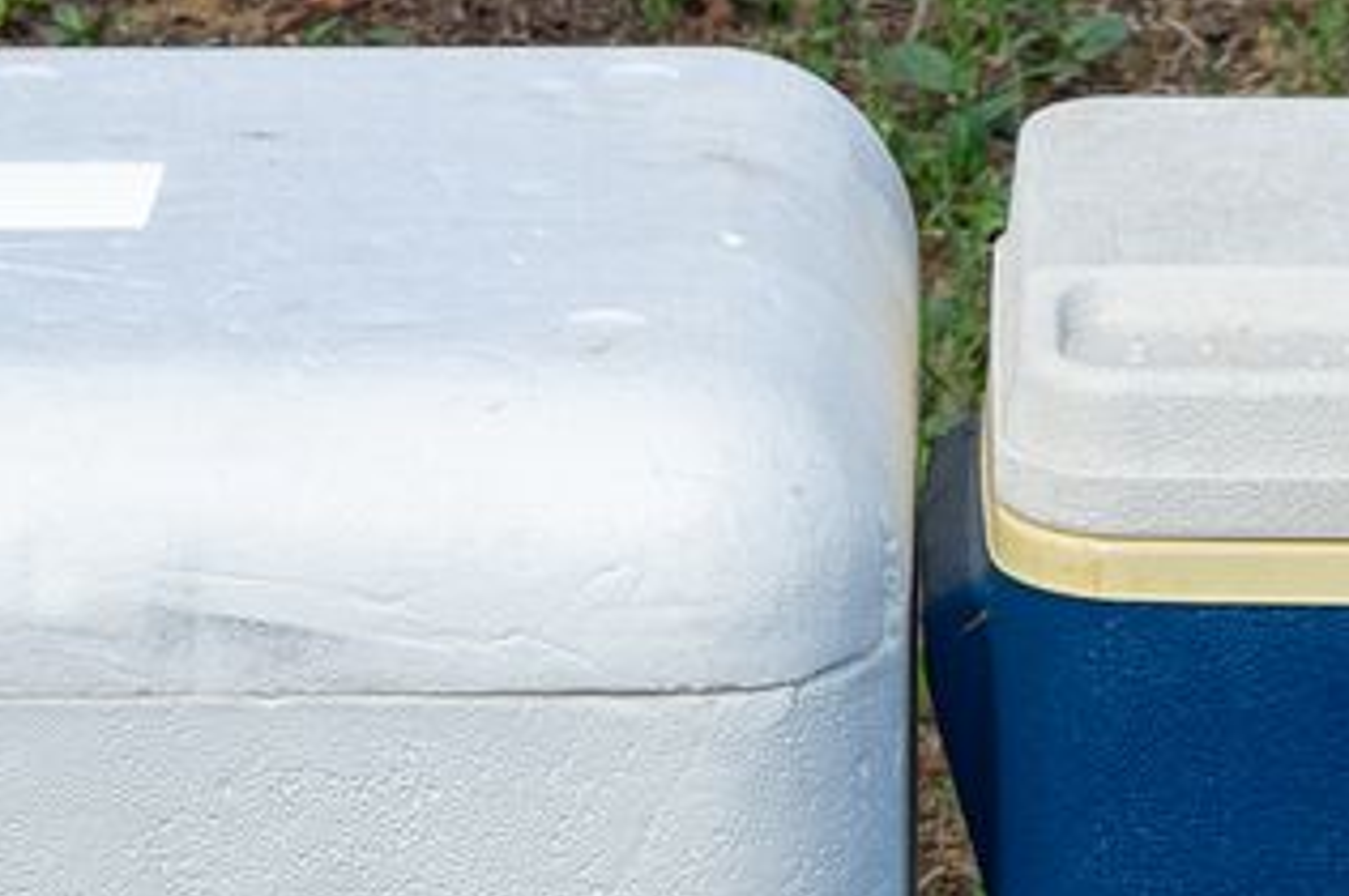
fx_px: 8273
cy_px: 1566
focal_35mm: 221
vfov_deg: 6.1
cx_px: 1234
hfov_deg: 9.3
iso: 100
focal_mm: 46
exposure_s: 1/250
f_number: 7.1
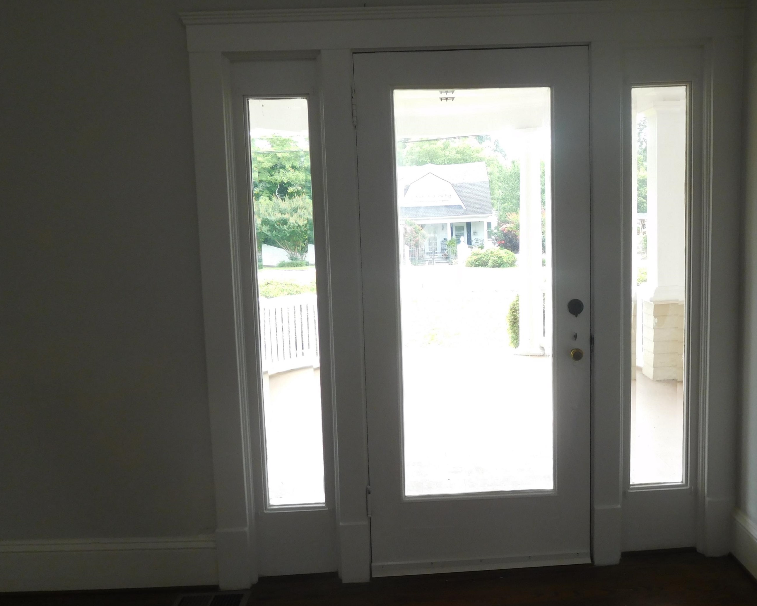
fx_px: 650
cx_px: 440
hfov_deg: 60.1
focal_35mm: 29
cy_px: 275
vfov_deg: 49.9
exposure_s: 1/60
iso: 125
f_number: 3.4
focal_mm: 4.5
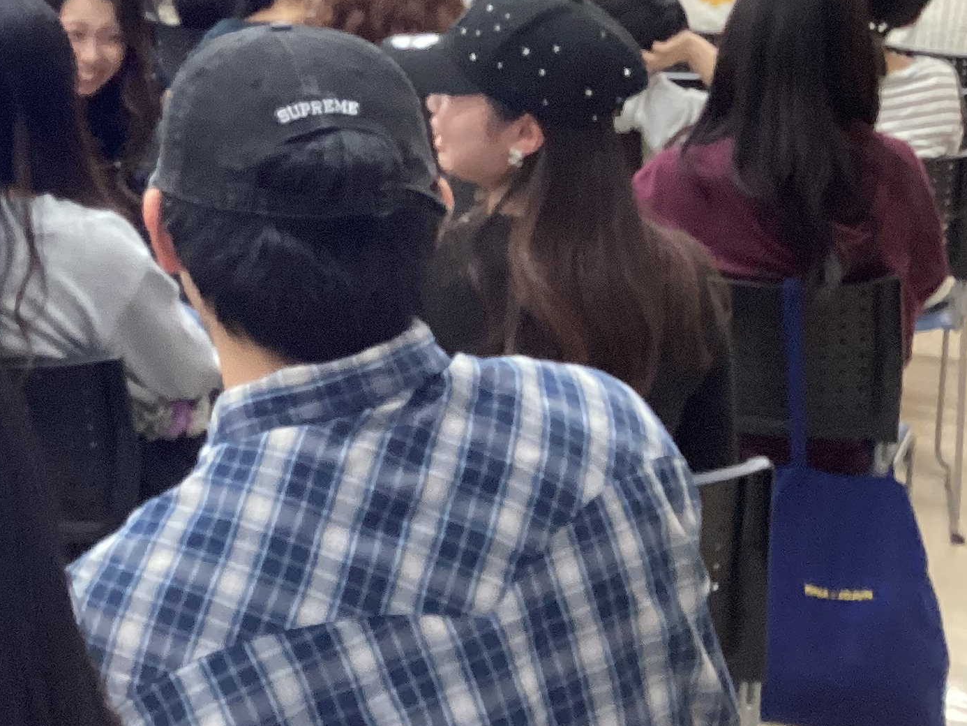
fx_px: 2040
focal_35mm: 73
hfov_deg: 25.0
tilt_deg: -6.8
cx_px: -75
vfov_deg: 19.5
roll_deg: -1.7
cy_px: -20
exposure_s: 1/60
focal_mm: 3.3
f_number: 2.4
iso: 125
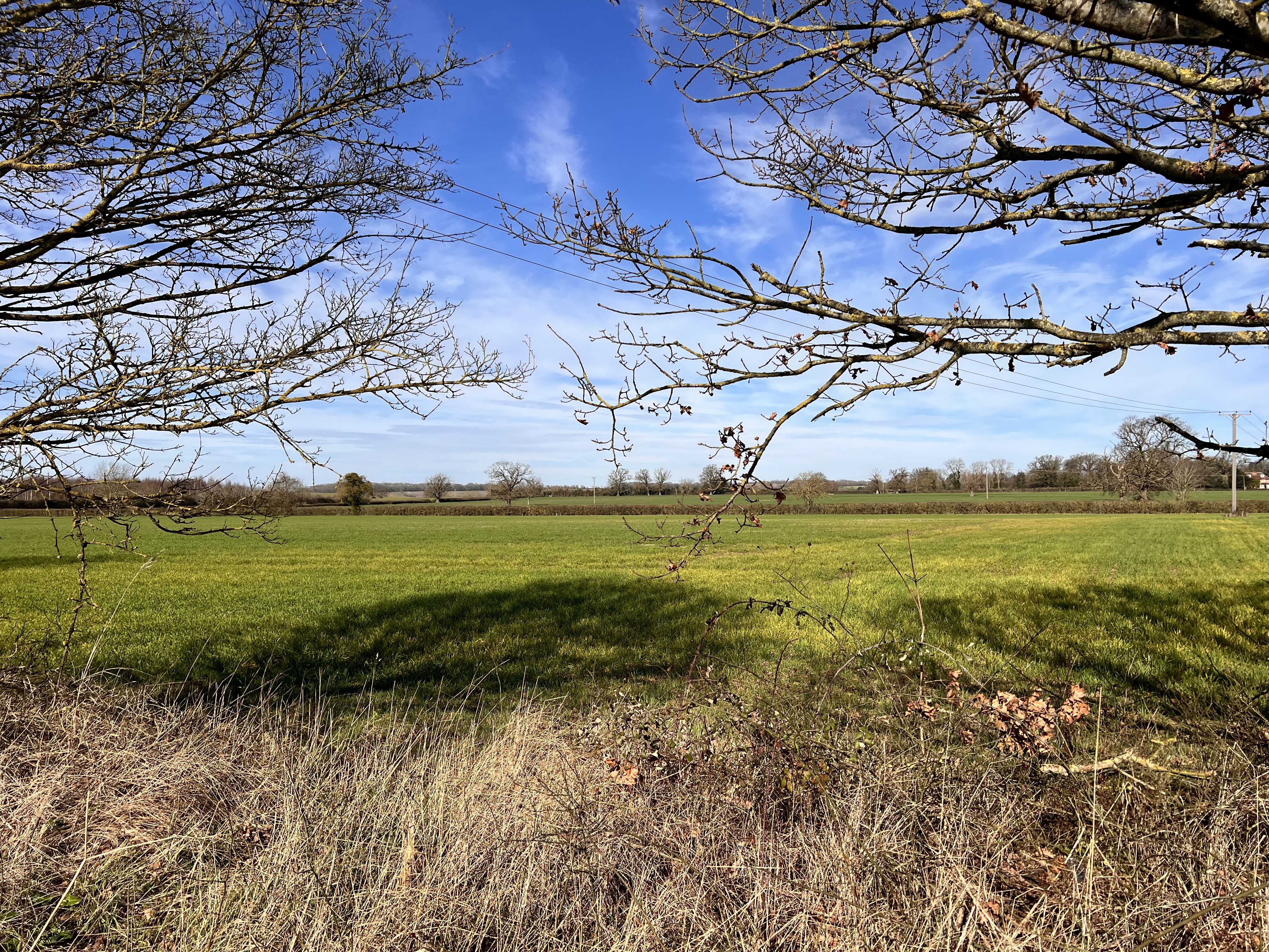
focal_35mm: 26
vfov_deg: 53.1
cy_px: 476
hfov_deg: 67.3
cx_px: 634
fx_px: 953
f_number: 1.5
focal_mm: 5.7
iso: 50
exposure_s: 1/5882
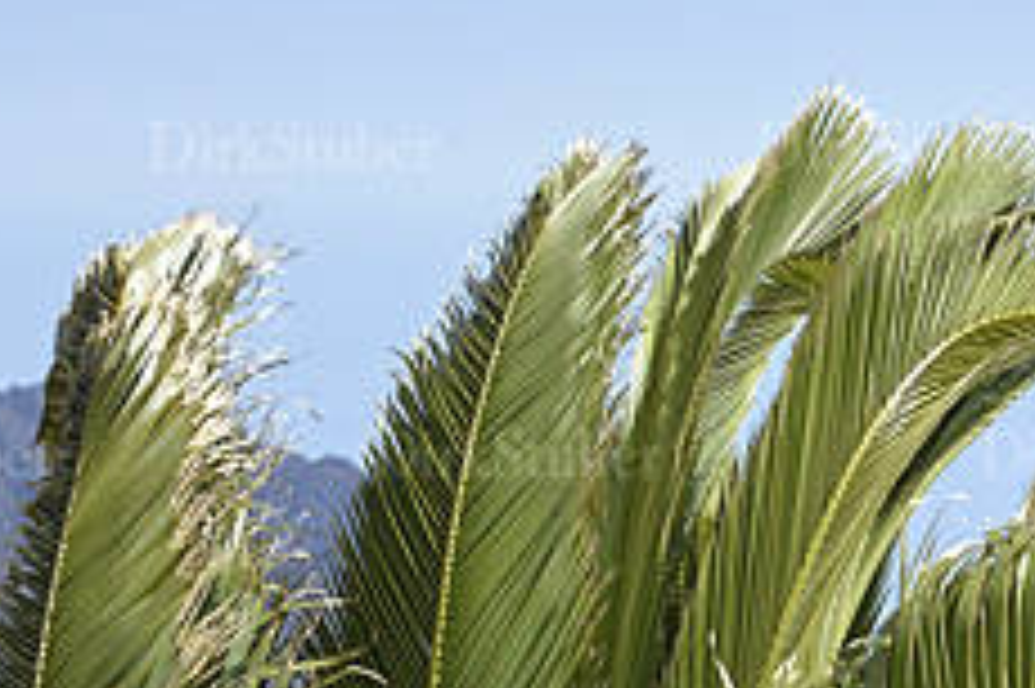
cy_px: 924
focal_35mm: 251
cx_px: 990
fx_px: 7211
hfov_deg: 8.2
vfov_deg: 5.4
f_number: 14
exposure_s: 1/400
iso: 400
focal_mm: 85
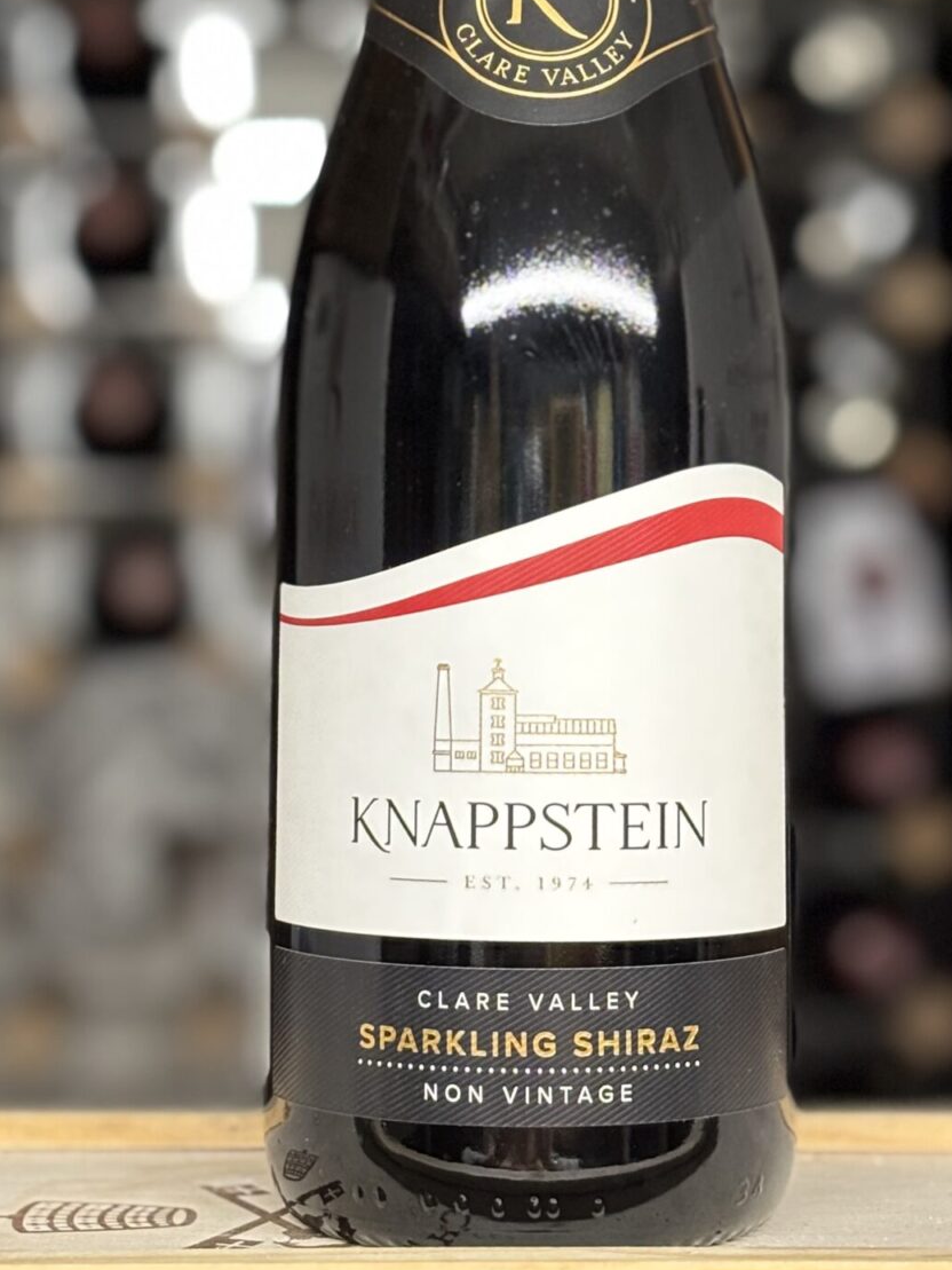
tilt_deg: +5.7
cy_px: 191
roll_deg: +0.9
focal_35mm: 96
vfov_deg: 20.1
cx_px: 493
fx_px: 3520
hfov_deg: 15.4
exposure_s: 1/33
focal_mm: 5.96
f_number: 1.6
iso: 200
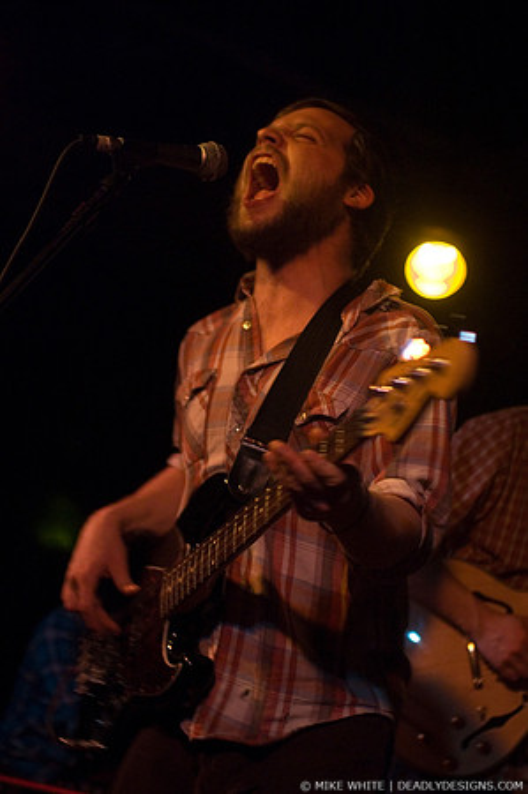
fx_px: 2051
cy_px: 397
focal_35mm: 93
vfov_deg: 21.9
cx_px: 264
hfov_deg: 14.7
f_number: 2.8
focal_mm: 62
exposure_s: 1/50
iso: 1600
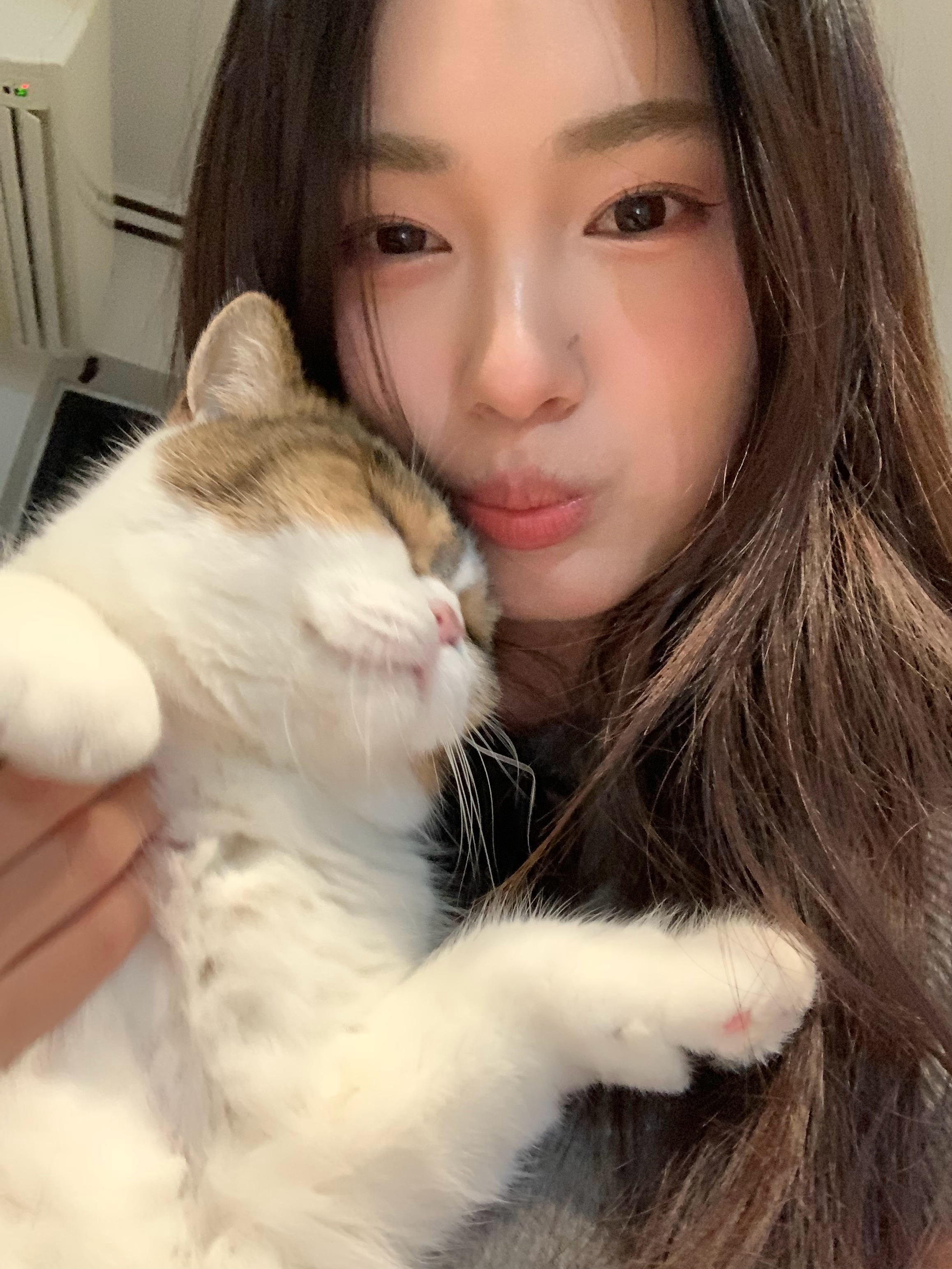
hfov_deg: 44.2
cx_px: 476
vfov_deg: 56.8
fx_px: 1173
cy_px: 634
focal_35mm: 32
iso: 640
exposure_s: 1/21
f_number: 2.2
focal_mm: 2.87
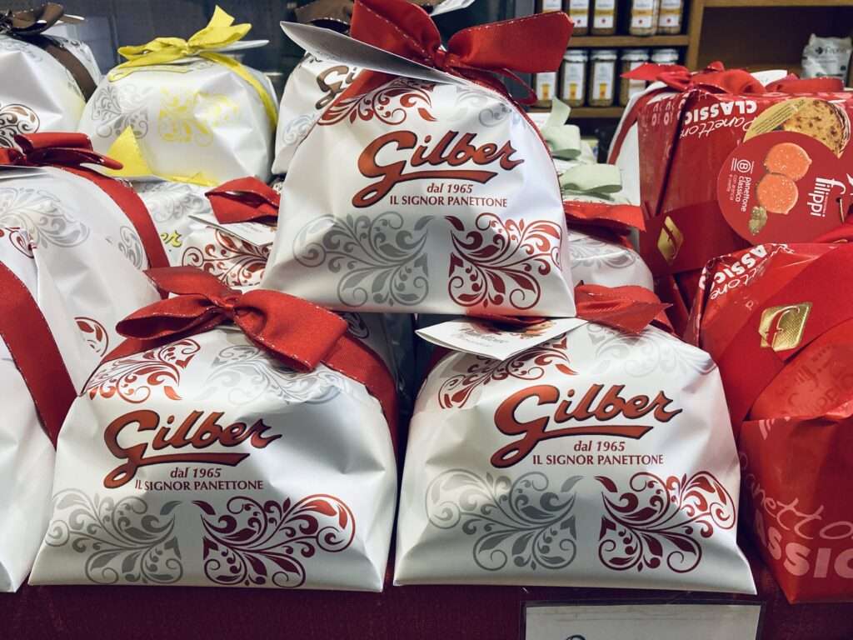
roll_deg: +2.7
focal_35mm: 28
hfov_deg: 63.4
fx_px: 690
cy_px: 320
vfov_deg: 49.7
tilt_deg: -23.8
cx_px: 426
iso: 200
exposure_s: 1/50
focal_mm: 3.99
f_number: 1.8
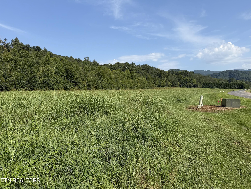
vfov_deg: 56.8
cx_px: 126
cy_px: 94
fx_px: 174
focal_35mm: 24
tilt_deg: -0.9
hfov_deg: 71.6
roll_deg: +0.6
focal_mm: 6.76
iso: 80
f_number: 1.78
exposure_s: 1/5319
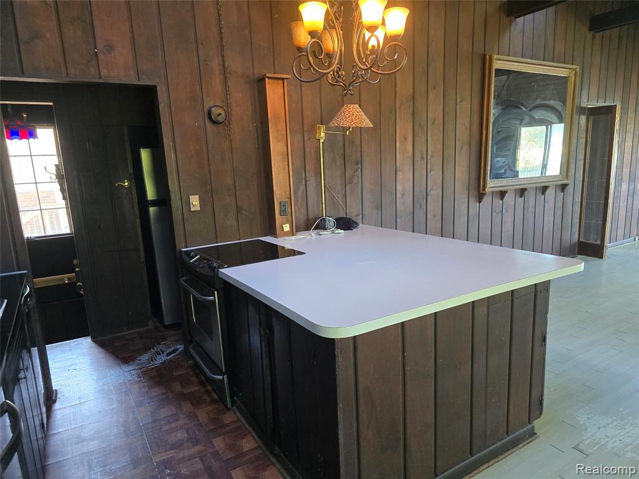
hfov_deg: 73.9
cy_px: 240
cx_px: 320
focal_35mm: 23
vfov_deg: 58.9
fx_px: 425
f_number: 1.7
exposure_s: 1/120
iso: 800
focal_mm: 6.3
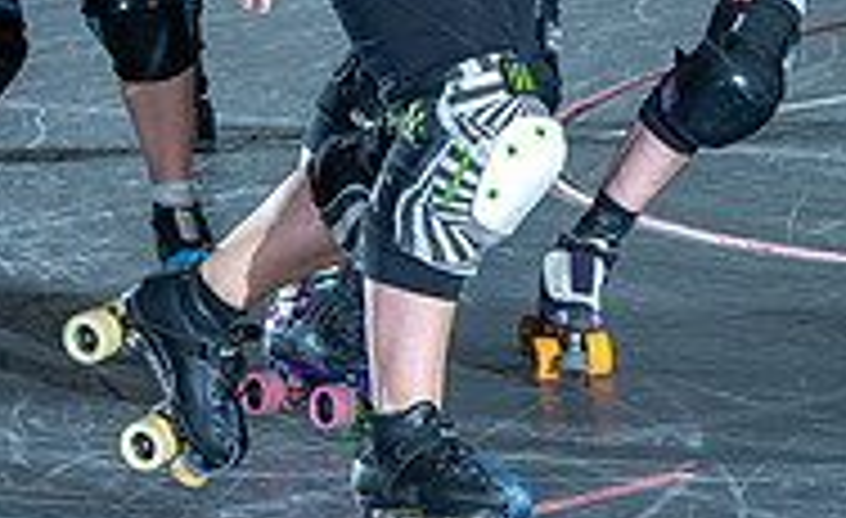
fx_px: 7999
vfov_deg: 3.7
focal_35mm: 349
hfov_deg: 6.0
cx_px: 1094
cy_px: -255
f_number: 8
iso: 800
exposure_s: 1/160
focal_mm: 100
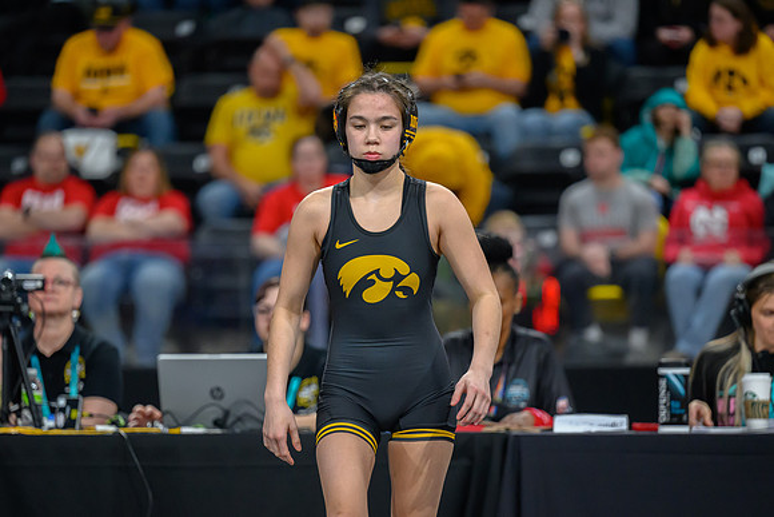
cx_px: 358
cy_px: 293
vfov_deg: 6.5
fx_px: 4561
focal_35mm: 212
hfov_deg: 9.7
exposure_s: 1/800
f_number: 2.8
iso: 4000
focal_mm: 180
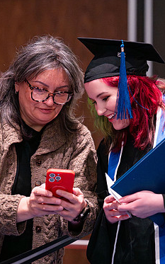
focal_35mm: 198
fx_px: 1425
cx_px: 66
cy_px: 130
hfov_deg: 6.6
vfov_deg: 10.6
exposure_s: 1/200
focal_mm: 125
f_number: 2.8
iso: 1600
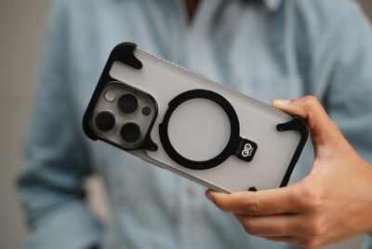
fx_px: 610
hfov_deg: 33.9
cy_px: 124
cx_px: 186
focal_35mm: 59
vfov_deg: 23.0
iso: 1600
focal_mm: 59
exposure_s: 1/160
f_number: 3.2
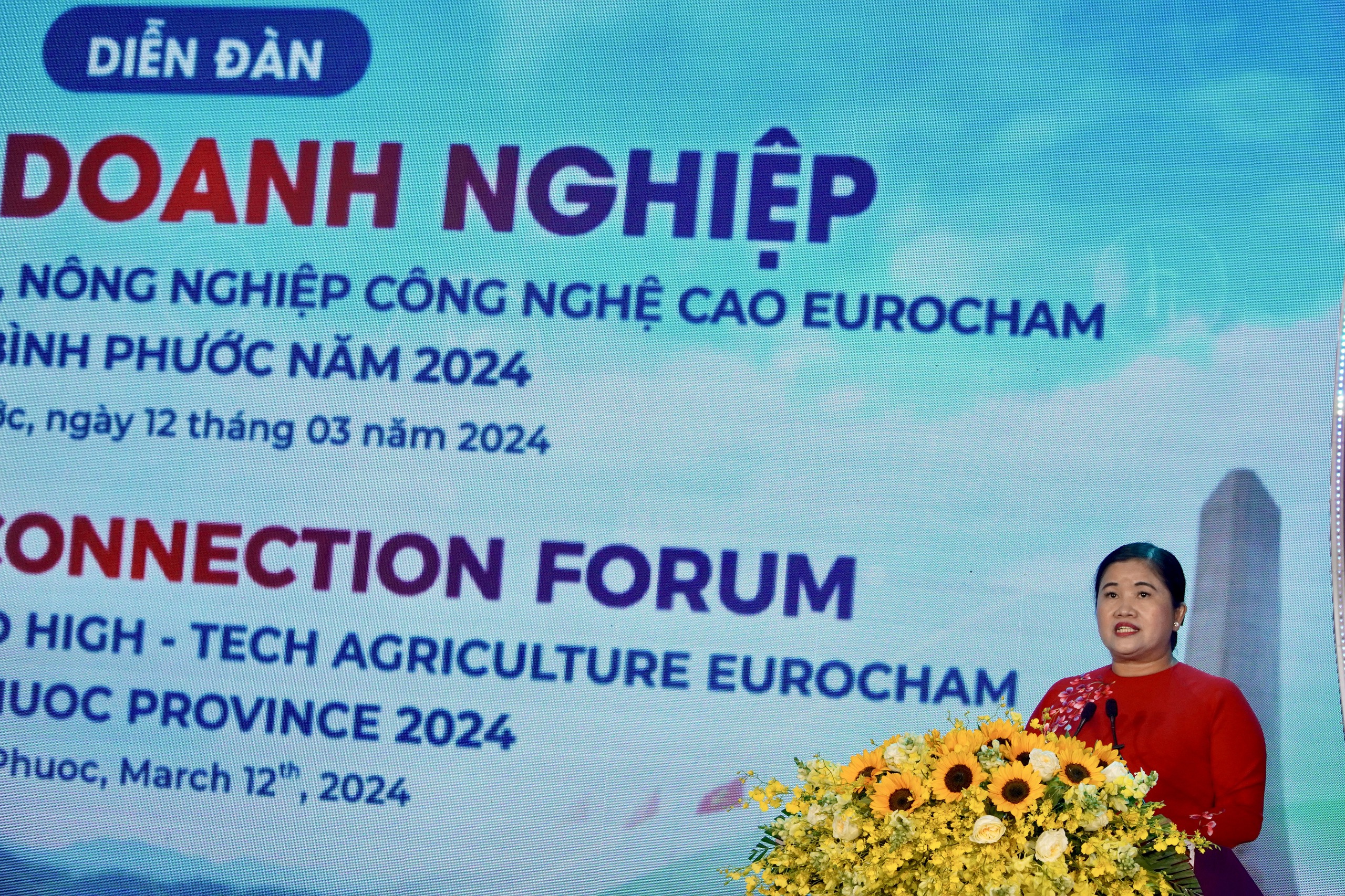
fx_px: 3923
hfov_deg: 19.5
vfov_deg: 13.0
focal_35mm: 105
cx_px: 672
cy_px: 448
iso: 1000
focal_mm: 70
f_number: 5.6
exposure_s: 1/250
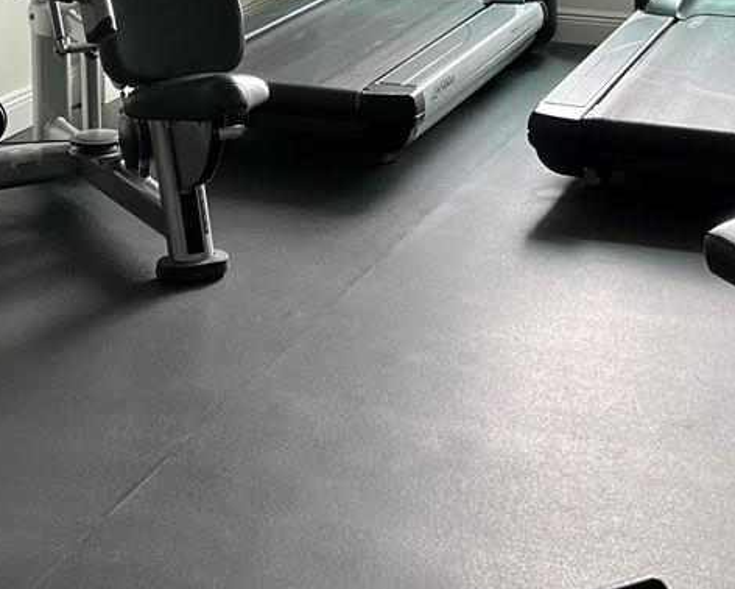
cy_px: -122
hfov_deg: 22.2
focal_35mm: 86
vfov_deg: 17.1
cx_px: 313
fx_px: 1872
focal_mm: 5.7
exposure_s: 1/102
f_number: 1.5
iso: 125
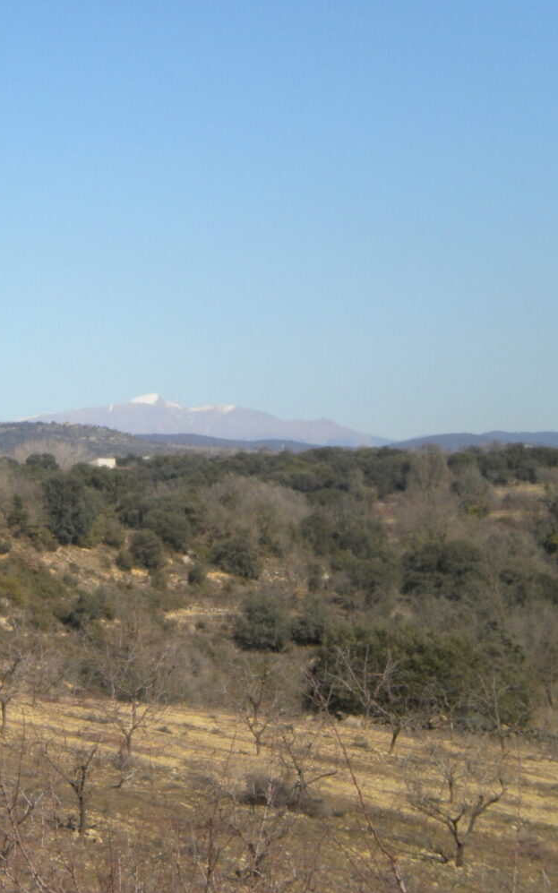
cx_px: -13
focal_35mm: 136
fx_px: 3310
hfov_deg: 9.6
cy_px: 447
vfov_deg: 15.4
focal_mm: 17.3
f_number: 8
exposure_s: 1/272
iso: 80
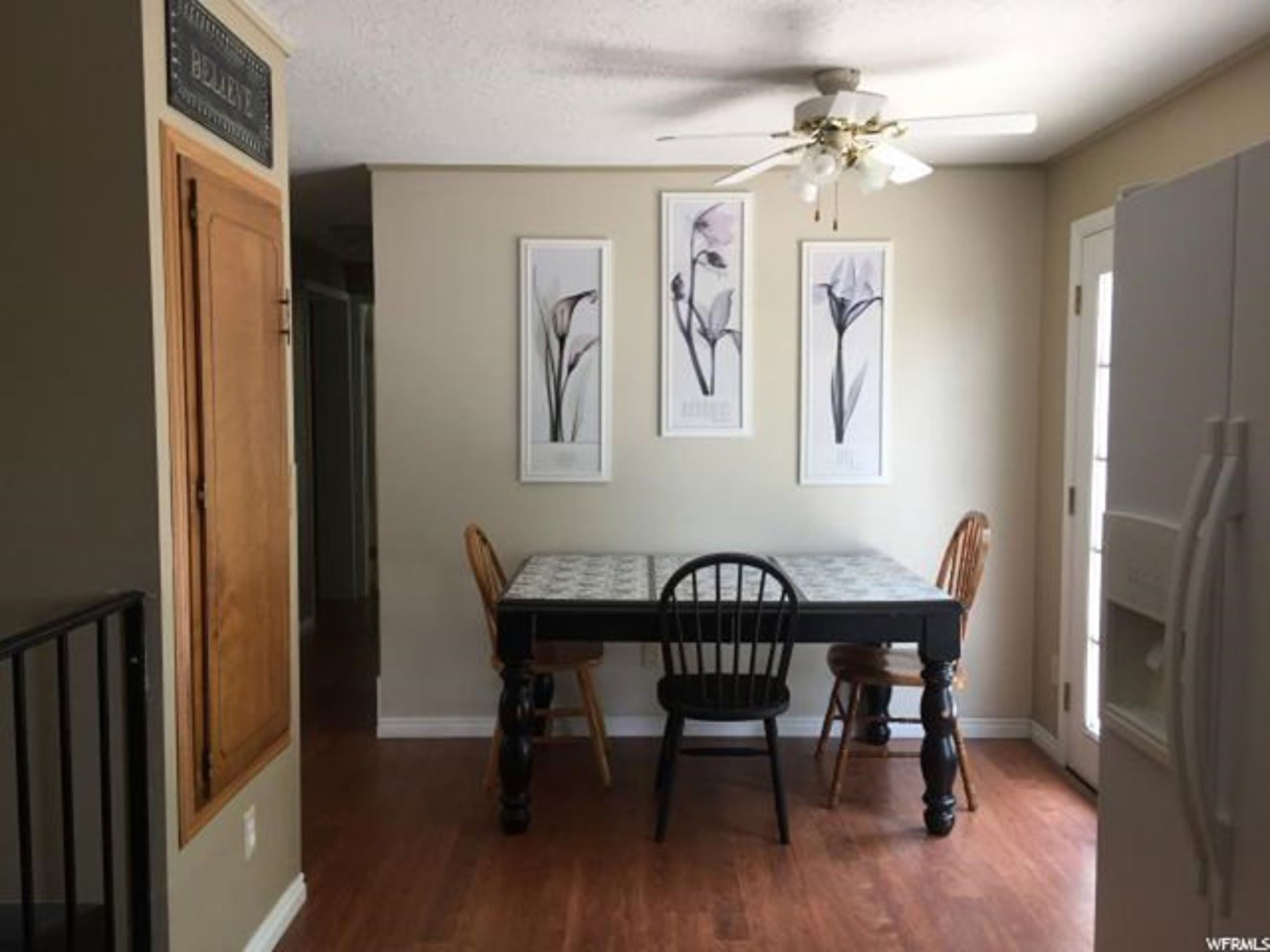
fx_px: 1064
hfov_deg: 61.7
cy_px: 476
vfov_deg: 48.2
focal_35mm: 29
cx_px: 635
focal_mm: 4.15
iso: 40
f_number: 2.2
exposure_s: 1/60
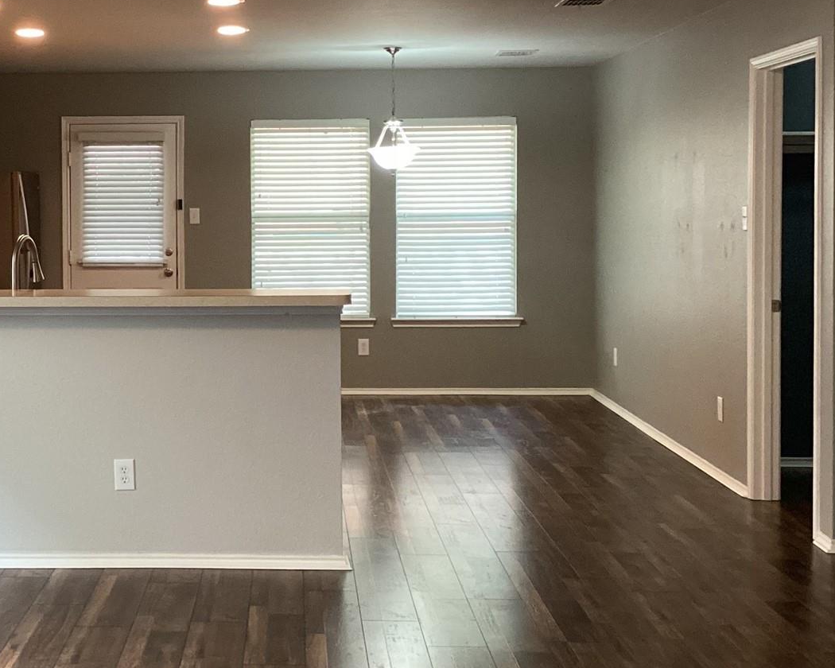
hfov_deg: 31.5
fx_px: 1458
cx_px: 222
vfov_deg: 25.7
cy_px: 243
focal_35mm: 59
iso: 400
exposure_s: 1/60
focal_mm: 3.3
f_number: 2.4
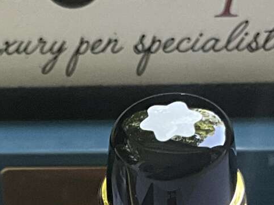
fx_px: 1227
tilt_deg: -51.9
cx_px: 17
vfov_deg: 8.9
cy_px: 429
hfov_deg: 12.6
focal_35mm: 155
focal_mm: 3
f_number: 1.8
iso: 64
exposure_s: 1/87
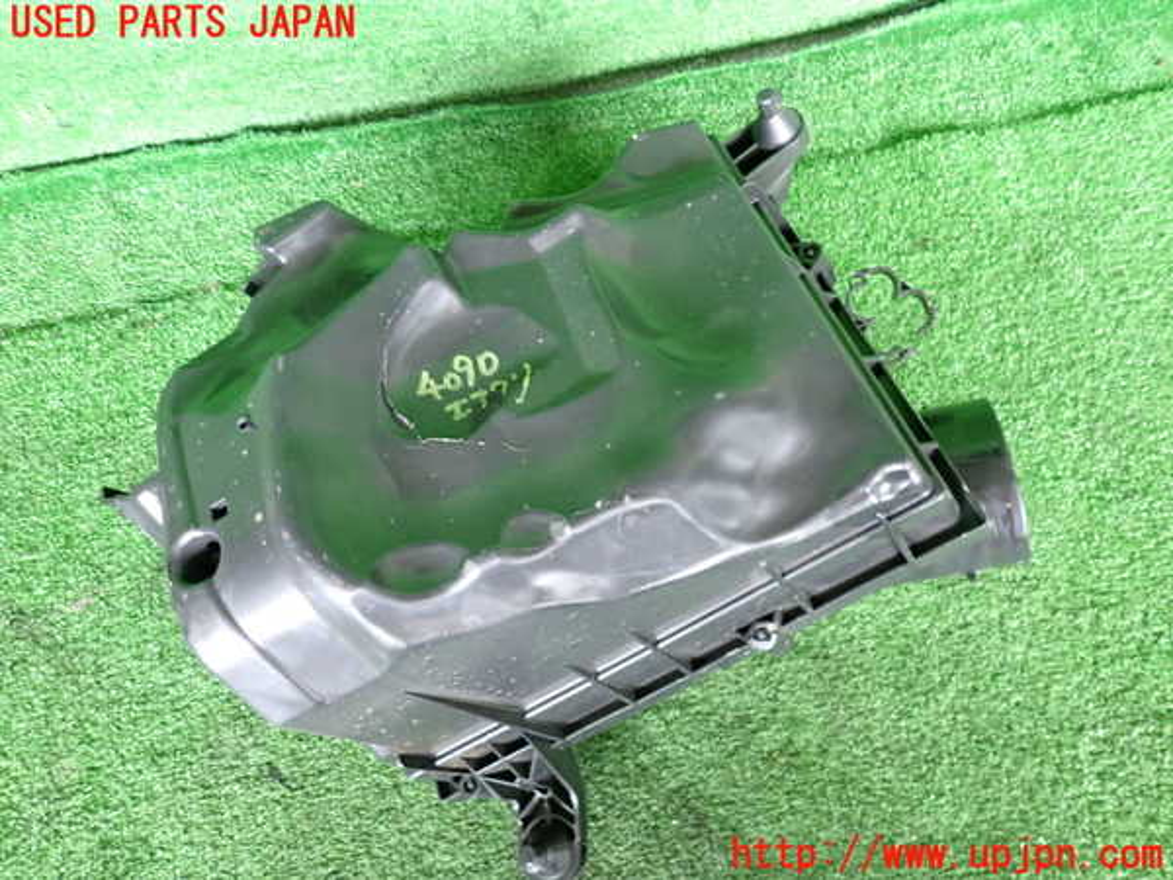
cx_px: 586
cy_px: 440
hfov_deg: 69.4
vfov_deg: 54.9
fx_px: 847
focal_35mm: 25
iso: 400
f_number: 2
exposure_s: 1/30
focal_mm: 4.5
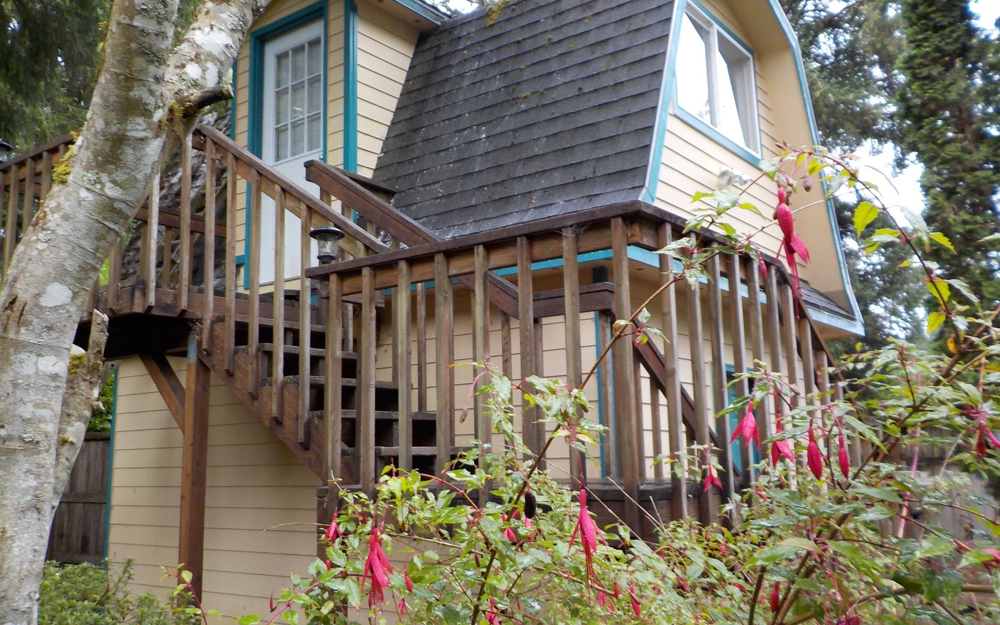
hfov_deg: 59.7
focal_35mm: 32
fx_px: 872
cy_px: 296
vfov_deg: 39.4
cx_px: 499
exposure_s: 1/40
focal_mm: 4.1
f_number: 3.3
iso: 125
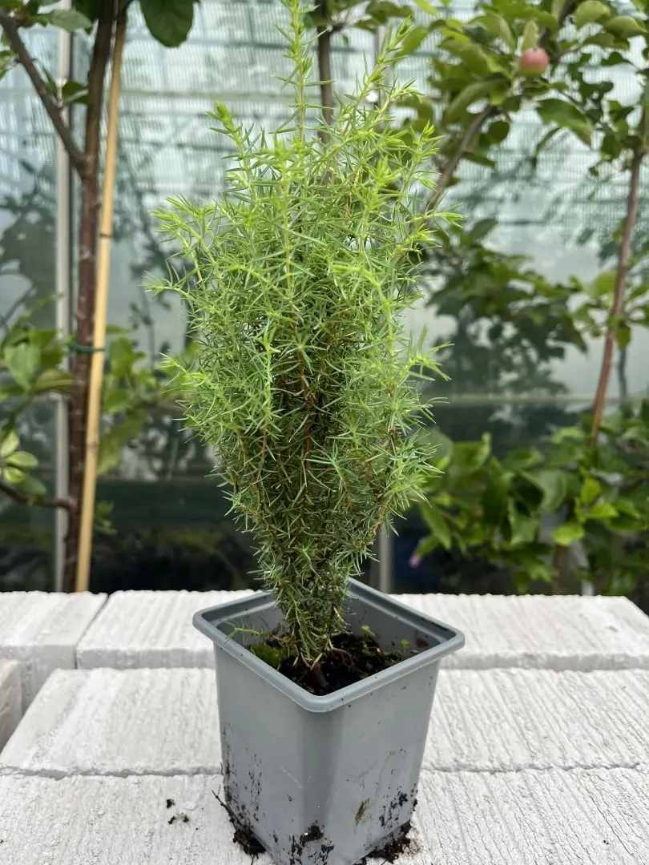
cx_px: 324
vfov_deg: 67.3
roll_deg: -0.4
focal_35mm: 26
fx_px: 650
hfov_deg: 53.1
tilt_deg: -6.8
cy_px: 432
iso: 50
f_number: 1.6
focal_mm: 5.1
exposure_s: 1/542
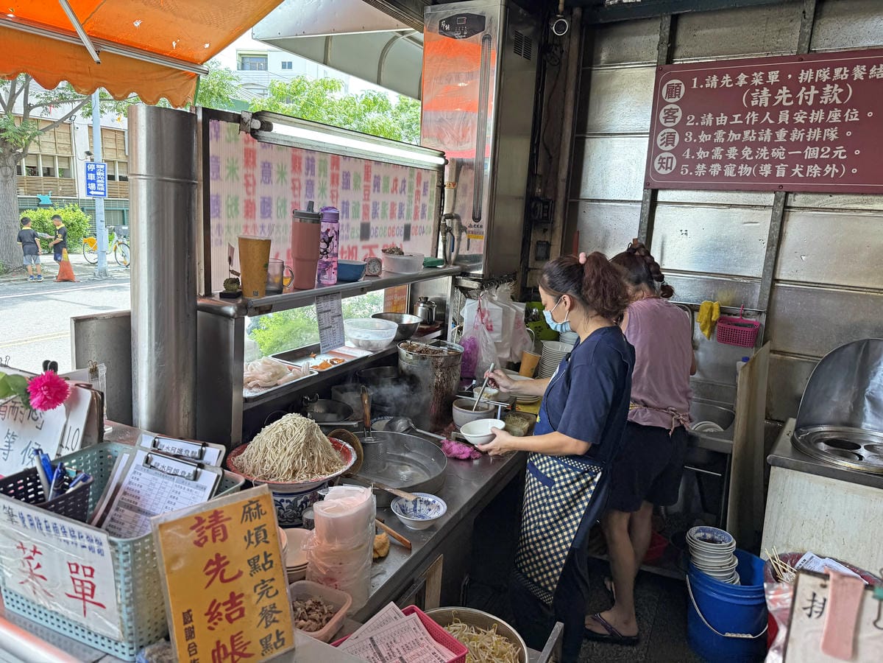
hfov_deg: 71.6
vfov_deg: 56.8
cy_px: 332
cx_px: 442
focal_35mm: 24
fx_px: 612
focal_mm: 6.76
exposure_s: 1/240
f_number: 1.78
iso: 100
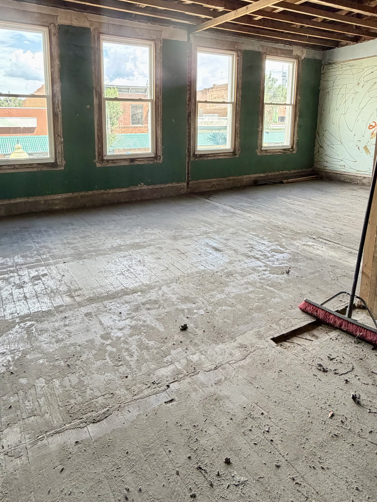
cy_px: 178
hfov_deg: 58.5
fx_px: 334
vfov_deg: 72.3
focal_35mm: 23
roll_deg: +0.1
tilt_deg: -9.8
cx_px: 153
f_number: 2.2
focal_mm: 2.22
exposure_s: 1/121
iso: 200
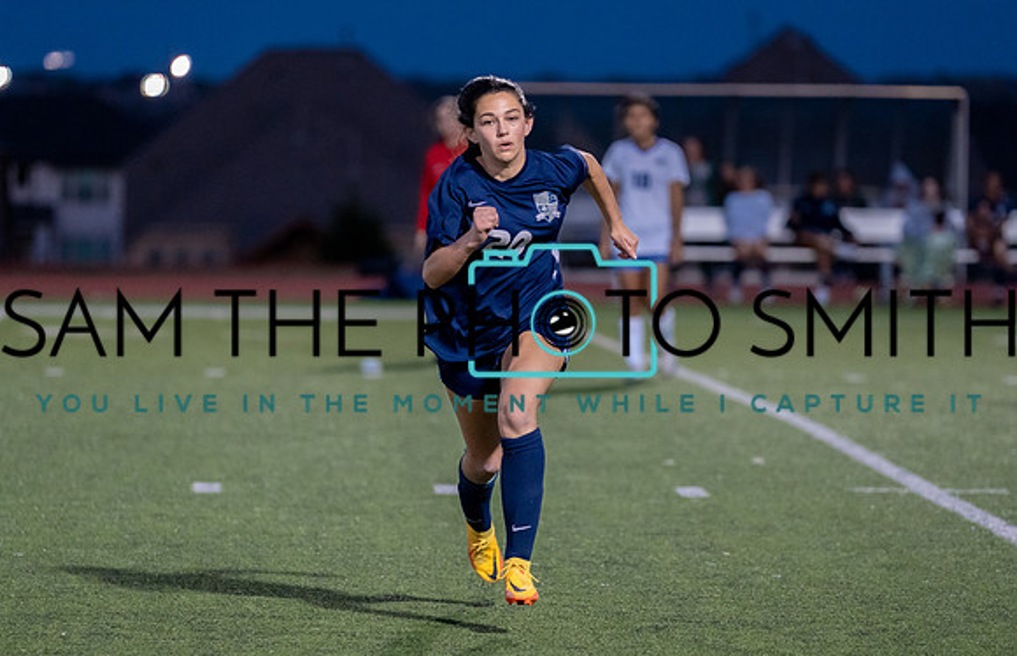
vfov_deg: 6.0
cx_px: 538
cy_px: 349
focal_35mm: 225
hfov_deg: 9.2
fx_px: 6294
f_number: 2.8
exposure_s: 1/1000
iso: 3200
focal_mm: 168
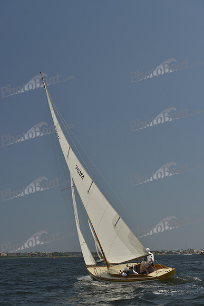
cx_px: 102
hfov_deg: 19.5
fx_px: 595
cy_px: 153
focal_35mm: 70
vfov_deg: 28.8
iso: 280
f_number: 9
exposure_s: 1/800
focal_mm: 70
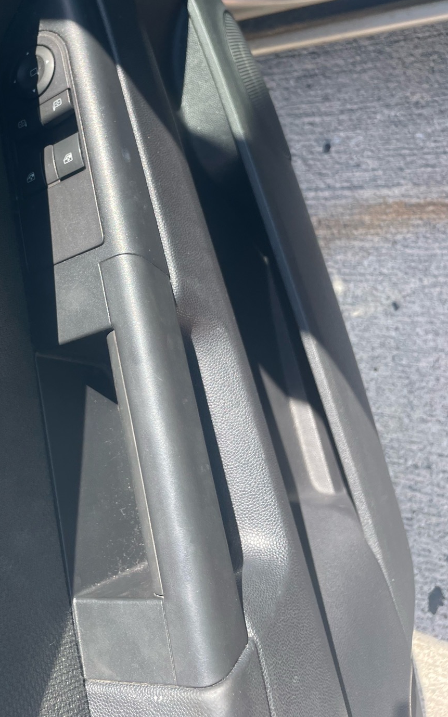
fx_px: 703
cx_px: 99
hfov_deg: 34.4
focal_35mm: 36
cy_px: 265
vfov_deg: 53.4
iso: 32
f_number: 1.6
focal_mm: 4.2
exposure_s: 1/812
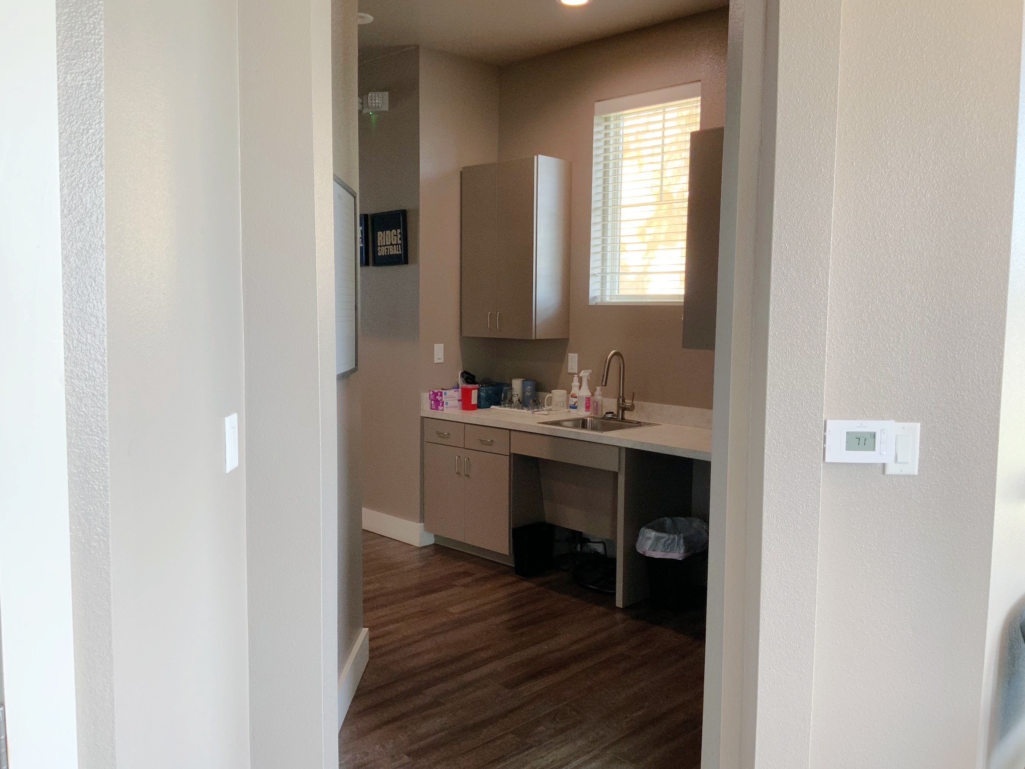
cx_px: 512
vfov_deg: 48.2
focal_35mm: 29
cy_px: 384
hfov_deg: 61.7
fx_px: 859
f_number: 1.8
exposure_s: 1/60
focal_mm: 3
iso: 40
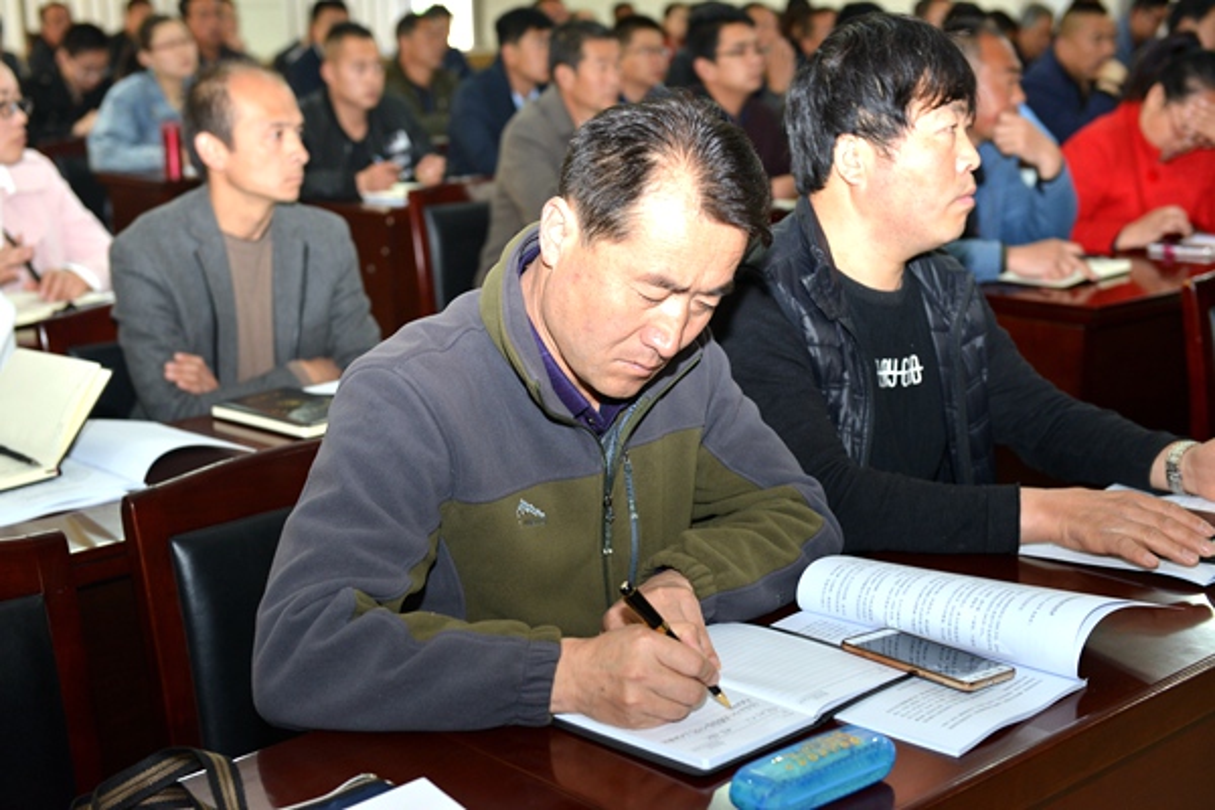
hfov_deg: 36.2
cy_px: 405
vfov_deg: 24.6
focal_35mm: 55
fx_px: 1856
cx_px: 608
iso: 800
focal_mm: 55
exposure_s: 1/60
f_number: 4
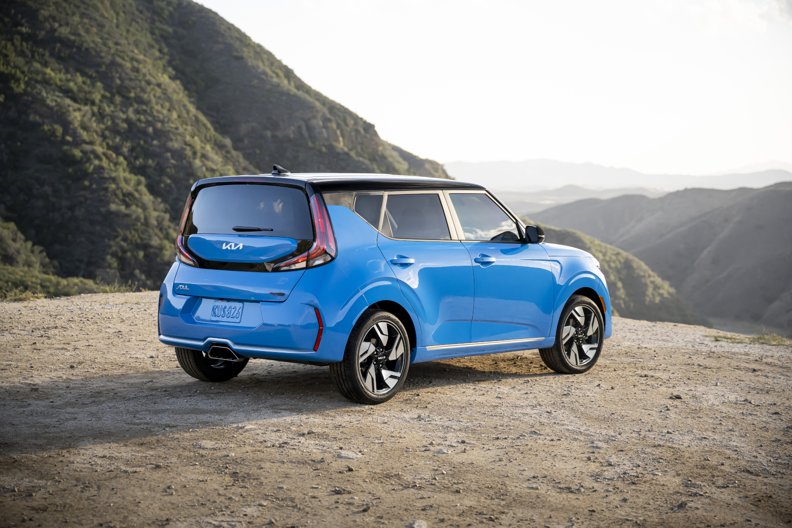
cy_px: 264
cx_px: 396
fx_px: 1474
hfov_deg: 30.1
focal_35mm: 67
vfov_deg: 20.3
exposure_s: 1/2000
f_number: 3.2
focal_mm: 67
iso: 400
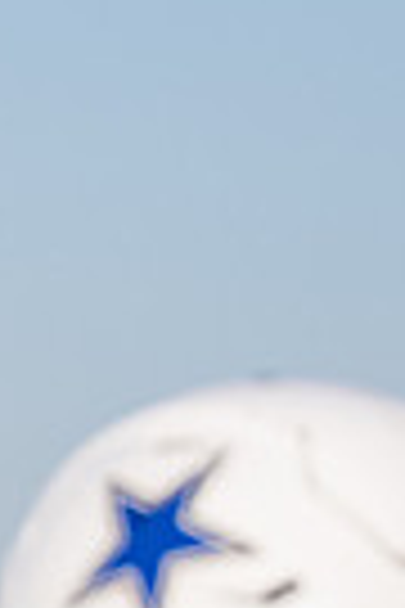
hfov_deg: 1.8
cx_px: -649
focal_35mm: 777
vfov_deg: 2.7
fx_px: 13111
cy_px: 802
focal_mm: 145
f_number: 2.8
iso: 160
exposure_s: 1/5000
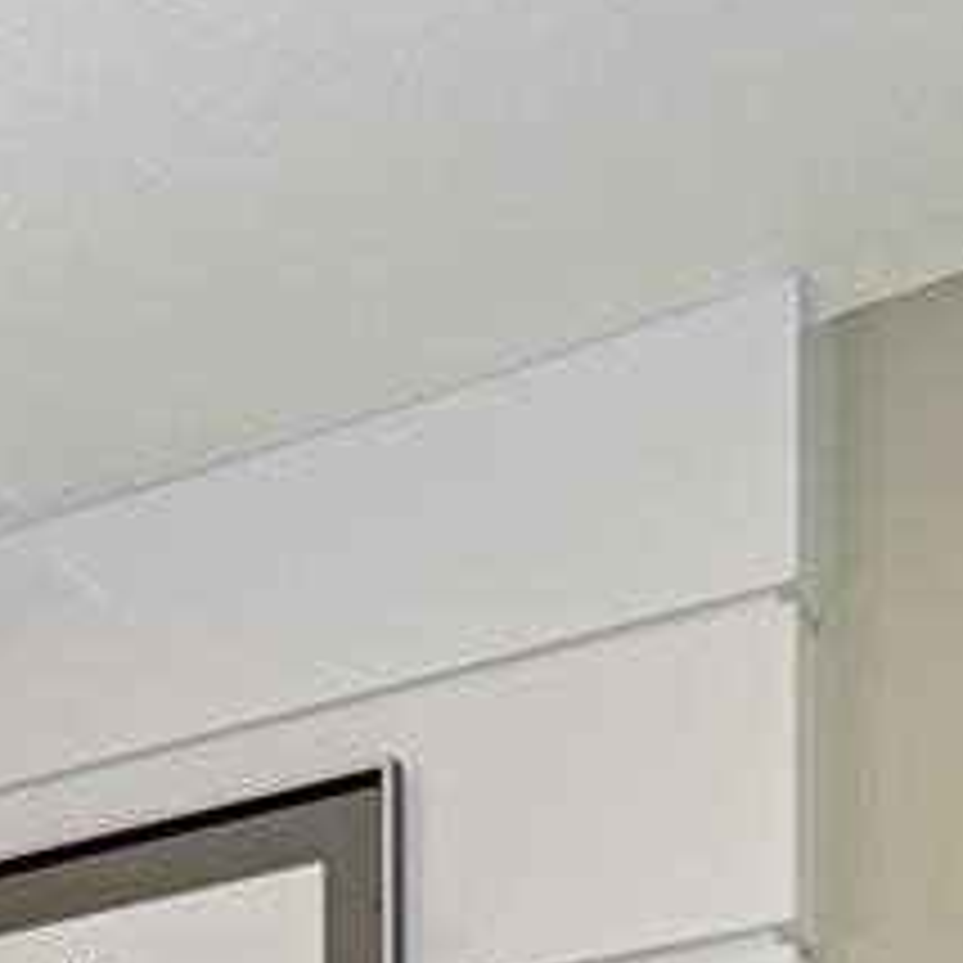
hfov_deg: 17.9
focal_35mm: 89
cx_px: -369
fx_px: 2801
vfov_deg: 15.8
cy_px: 1865
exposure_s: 1/10
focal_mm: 14
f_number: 9
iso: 200
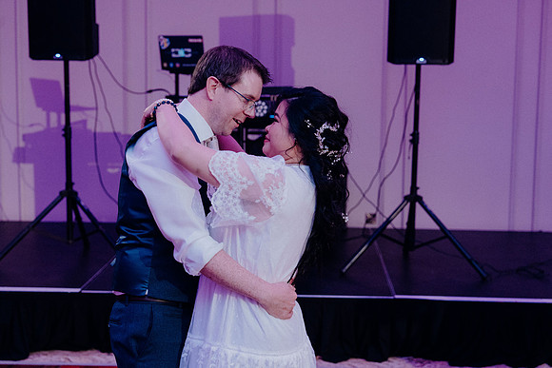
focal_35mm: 60
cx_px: 276
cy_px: 184
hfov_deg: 33.4
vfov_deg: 22.6
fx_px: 920
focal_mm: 60
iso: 3200
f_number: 3.5
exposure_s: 1/160
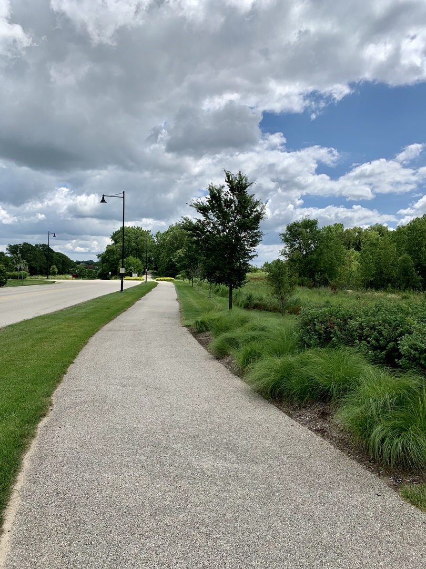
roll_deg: -1.9
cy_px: 284
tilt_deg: +0.5
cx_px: 213
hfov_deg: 53.1
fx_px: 427
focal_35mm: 26
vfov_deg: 67.3
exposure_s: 1/3521
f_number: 1.8
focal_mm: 4.25
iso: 25
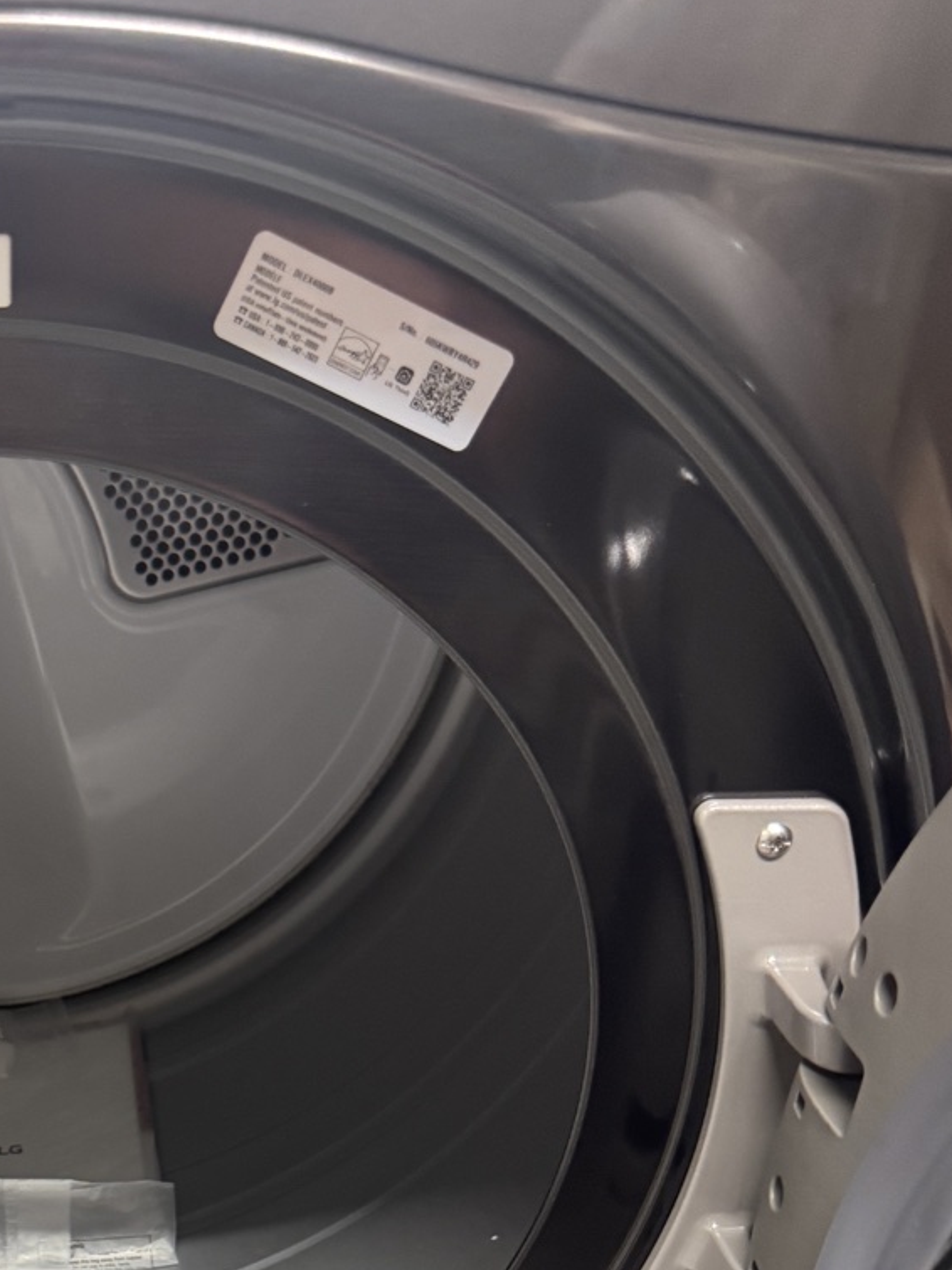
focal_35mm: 50
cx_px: -23
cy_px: 1169
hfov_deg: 27.3
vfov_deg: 35.7
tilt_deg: -33.3
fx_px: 1834
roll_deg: +2.3
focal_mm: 6.76
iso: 400
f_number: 1.78
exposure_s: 1/60
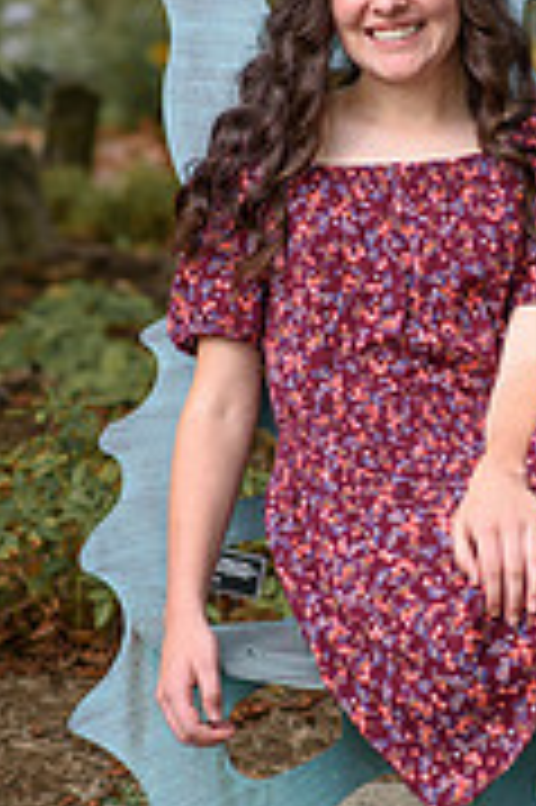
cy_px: 356
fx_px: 4788
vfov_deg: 9.6
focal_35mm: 214
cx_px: 446
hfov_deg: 6.4
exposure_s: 1/1250
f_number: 2.8
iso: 160
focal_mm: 85
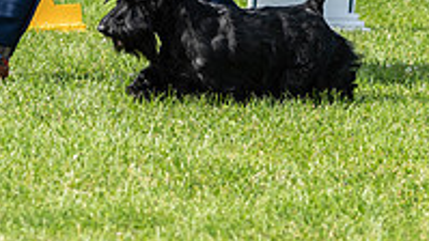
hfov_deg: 6.6
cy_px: -152
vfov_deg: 3.7
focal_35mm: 328
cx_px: 229
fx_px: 3732
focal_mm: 99
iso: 800
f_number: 4
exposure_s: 1/2000
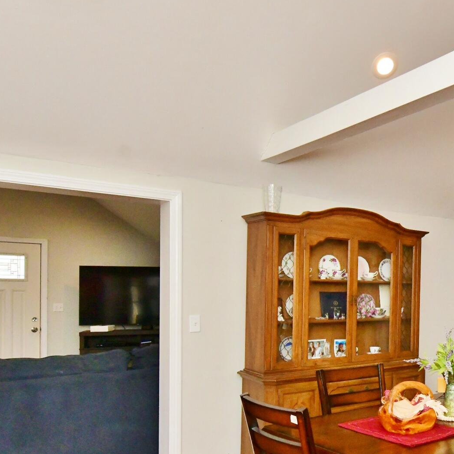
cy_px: 290
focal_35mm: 34
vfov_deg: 47.9
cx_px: 425
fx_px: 505
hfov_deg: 43.4
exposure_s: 1/500
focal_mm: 14
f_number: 9
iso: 6400
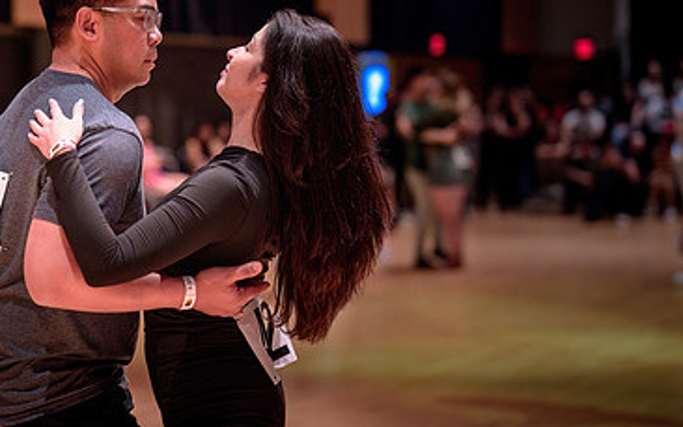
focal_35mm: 95
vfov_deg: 13.8
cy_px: 182
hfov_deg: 21.8
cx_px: 232
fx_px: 1769
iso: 1250
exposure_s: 1/250
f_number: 1.4
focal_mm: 50
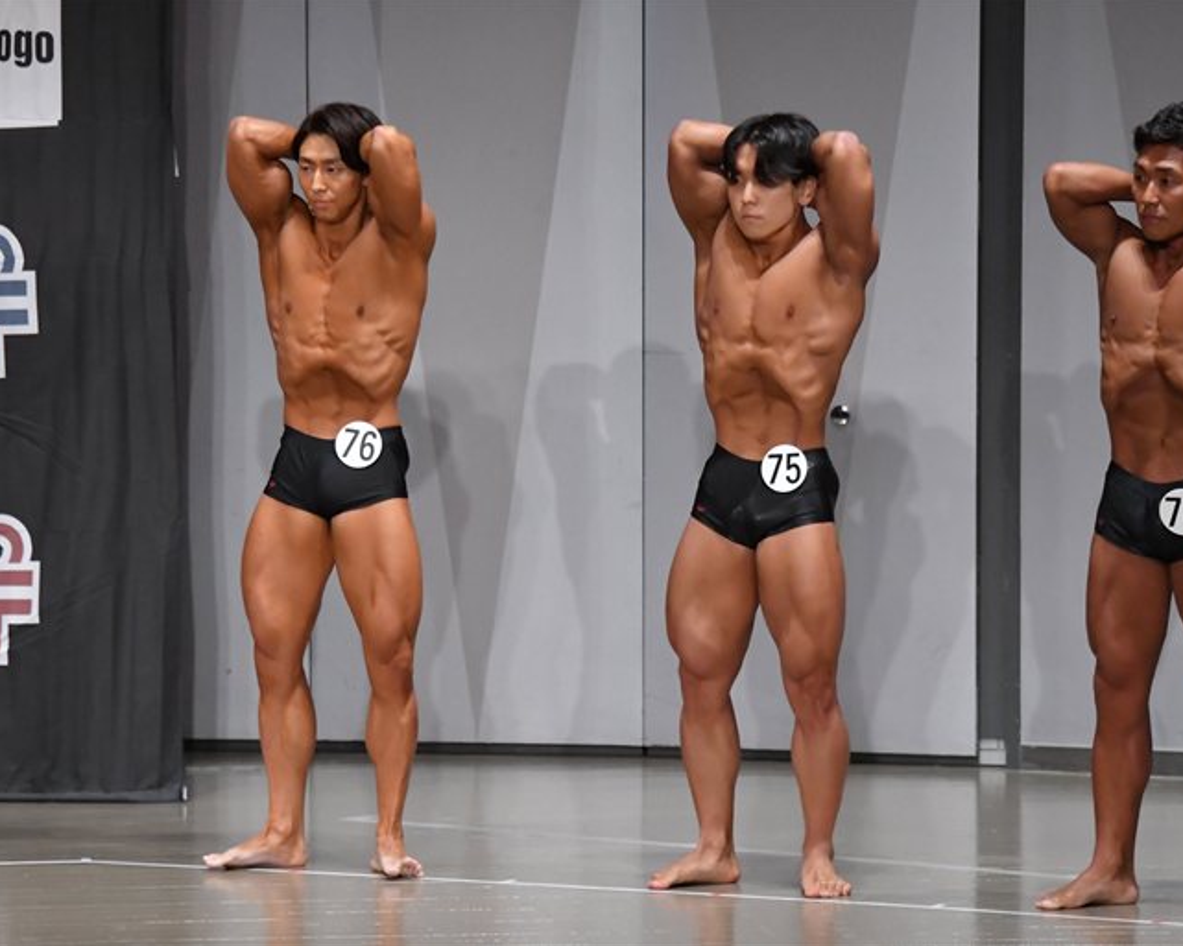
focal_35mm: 246
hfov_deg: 7.9
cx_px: 590
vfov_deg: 6.3
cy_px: 472
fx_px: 8614
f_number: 5.6
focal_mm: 145
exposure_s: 1/400
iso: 5000
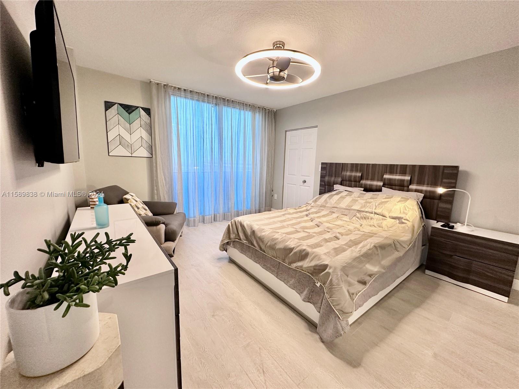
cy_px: 194
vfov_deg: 85.7
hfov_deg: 102.1
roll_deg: -2.1
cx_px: 260
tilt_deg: -8.1
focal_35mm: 14
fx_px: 210
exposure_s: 1/60
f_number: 2.2
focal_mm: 2.22
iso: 200
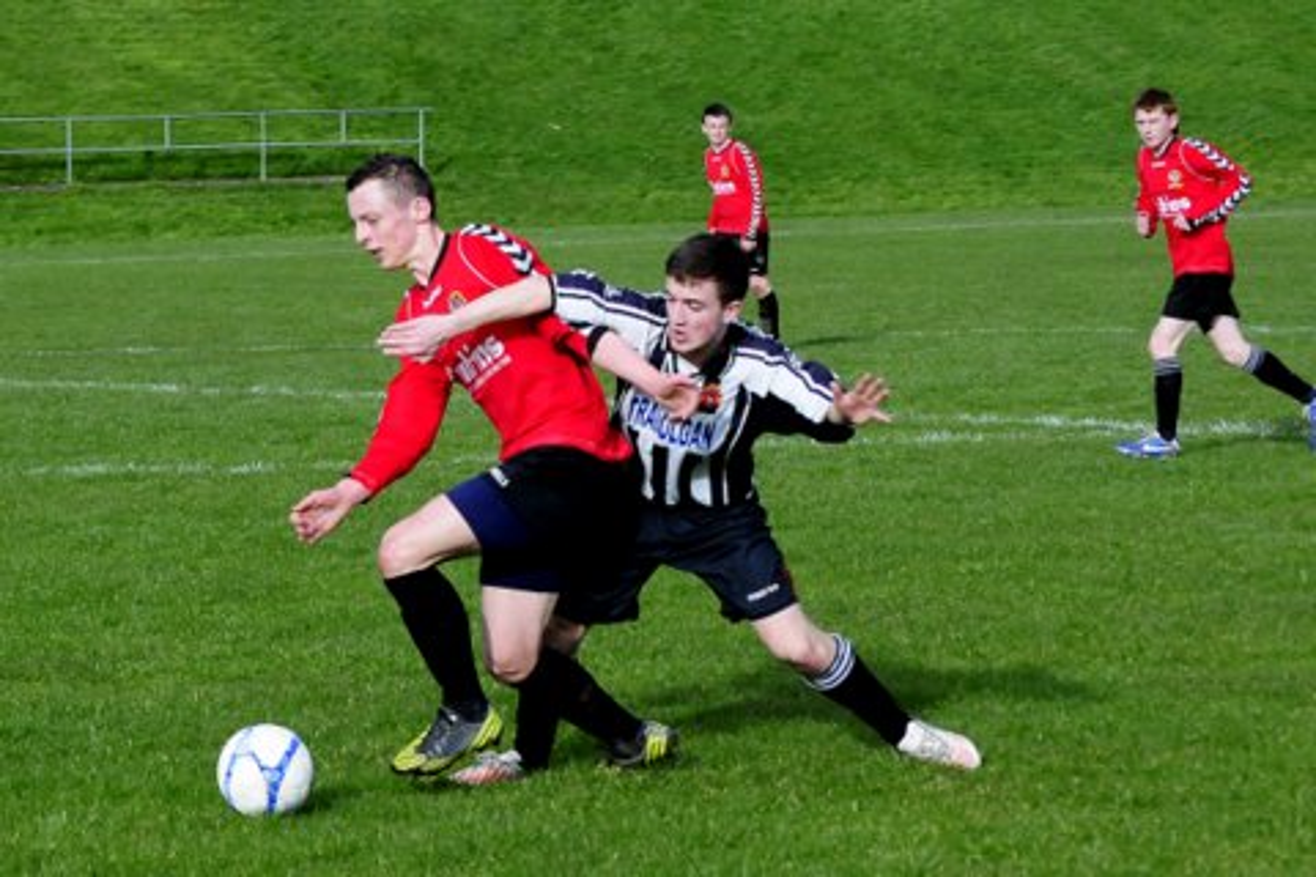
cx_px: 658
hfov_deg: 19.5
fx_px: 3838
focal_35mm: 105
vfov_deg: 13.0
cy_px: 438
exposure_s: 1/1250
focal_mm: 70
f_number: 8
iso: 800
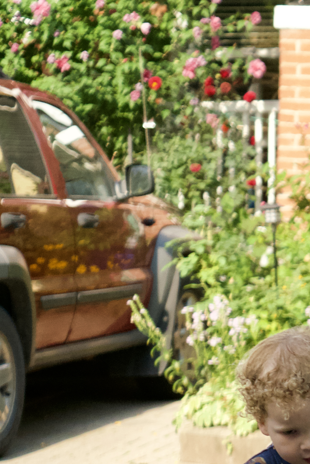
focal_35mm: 145
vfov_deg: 14.0
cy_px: 443
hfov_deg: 9.4
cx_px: 347
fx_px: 1873
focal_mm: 63
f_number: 4
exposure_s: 1/2000
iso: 3200
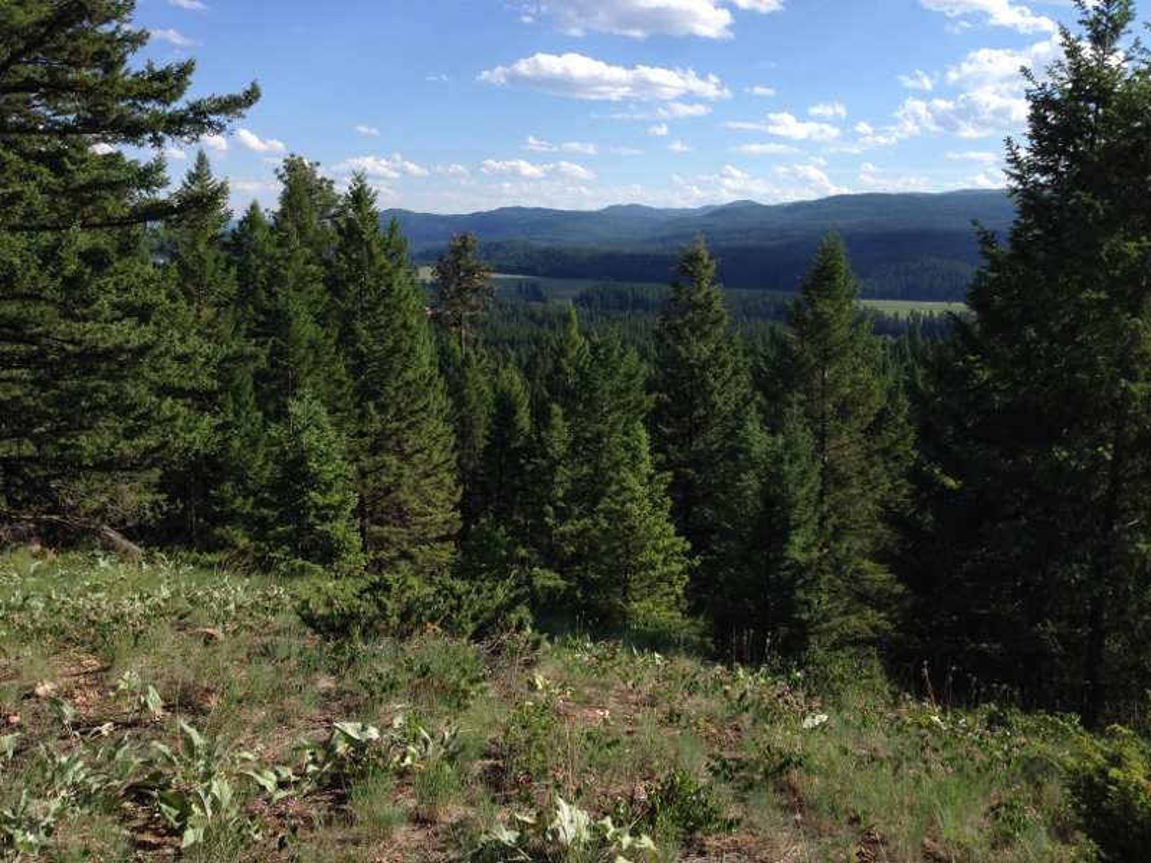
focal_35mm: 33
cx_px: 576
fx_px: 1097
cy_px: 432
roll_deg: -0.8
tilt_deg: -12.0
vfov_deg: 42.9
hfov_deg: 55.4
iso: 50
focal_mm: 4.12
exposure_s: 1/1695
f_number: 2.4
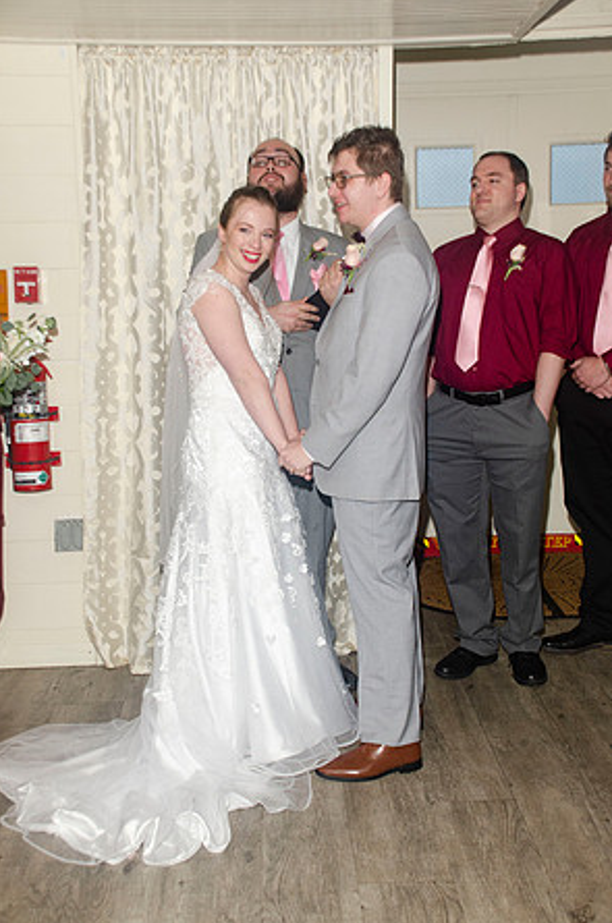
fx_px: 1203
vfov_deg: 42.0
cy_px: 463
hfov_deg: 28.5
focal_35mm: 47
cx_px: 305
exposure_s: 1/60
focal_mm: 31
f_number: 5.6
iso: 400
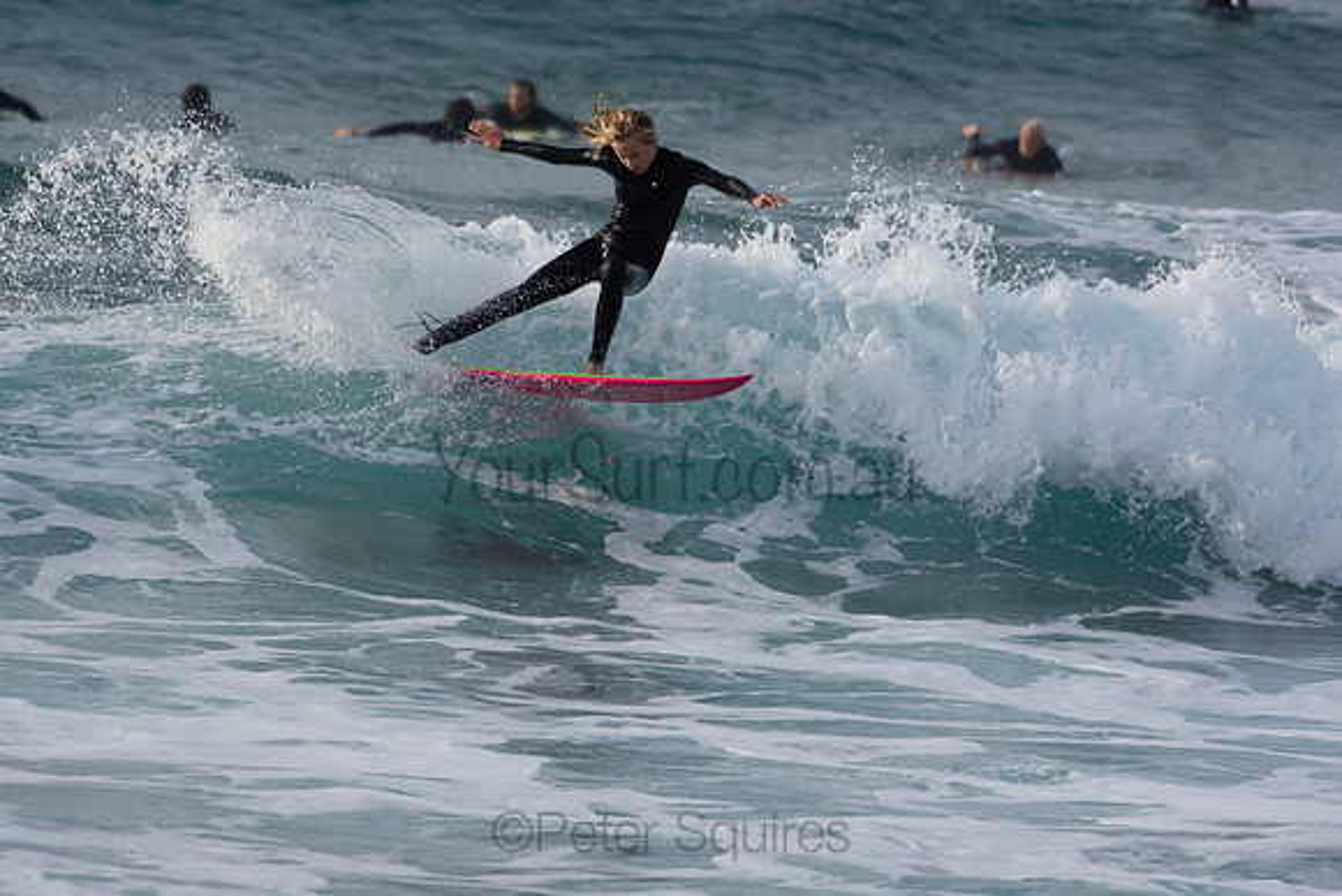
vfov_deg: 2.9
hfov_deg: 4.3
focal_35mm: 480
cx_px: 671
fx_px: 17897
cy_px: 448
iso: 320
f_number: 5.6
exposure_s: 1/1600
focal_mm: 320
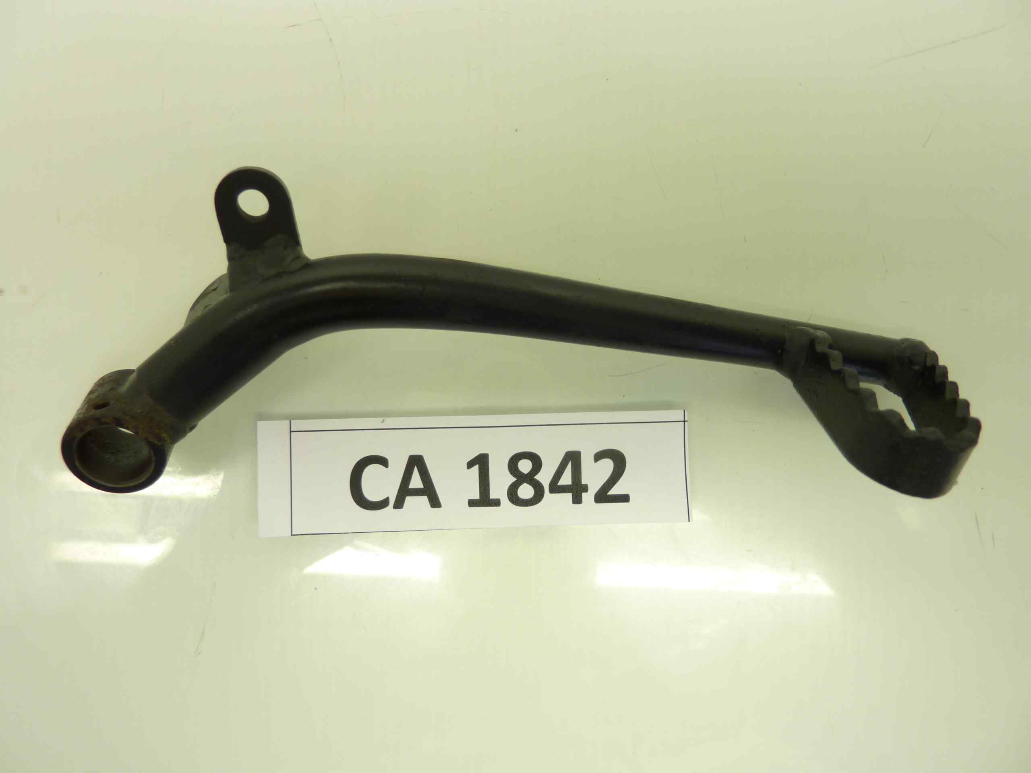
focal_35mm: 25
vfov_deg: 54.9
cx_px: 516
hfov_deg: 69.4
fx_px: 745
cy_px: 386
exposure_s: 1/25
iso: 80
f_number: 3.3
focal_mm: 4.1
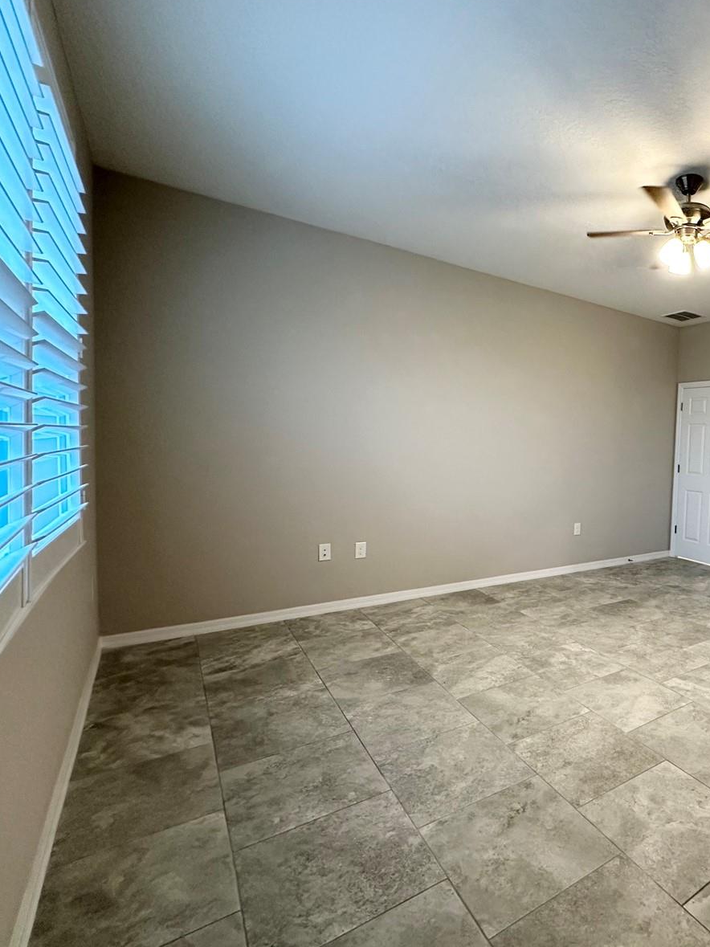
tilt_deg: -2.7
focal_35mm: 19
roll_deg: -2.6
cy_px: 471
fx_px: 520
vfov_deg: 84.7
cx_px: 591
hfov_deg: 61.6
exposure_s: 1/60
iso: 320
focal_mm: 2.22
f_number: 2.2
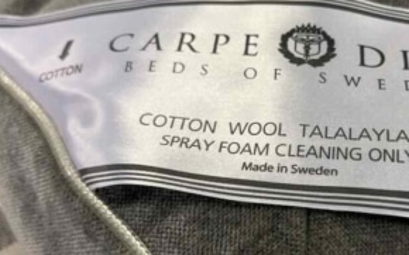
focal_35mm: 57
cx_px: 313
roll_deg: +9.7
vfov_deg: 22.7
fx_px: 635
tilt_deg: -41.2
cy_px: 128
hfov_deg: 34.8
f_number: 1.6
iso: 100
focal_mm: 5.96
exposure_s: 1/50
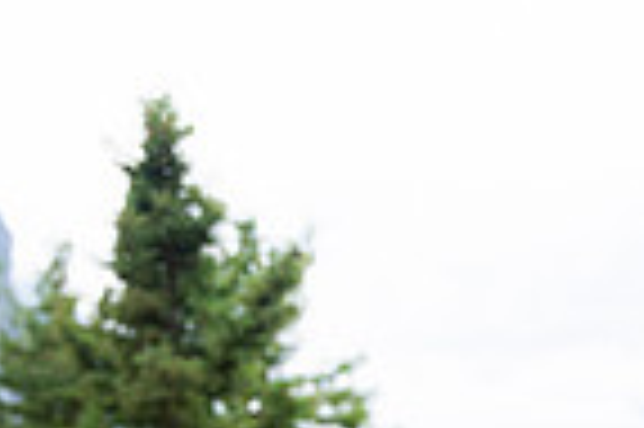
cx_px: 1153
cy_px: 547
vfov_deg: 9.5
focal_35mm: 142
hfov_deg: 13.1
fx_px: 2537
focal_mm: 35
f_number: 5
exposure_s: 1/1000
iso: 200
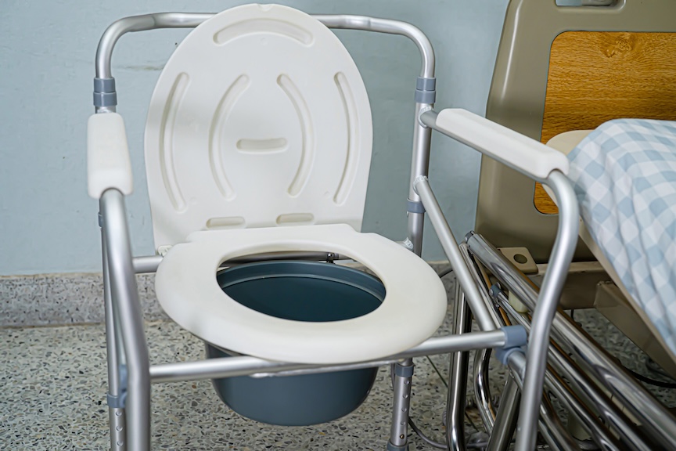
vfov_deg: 27.0
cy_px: 226
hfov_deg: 39.6
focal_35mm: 50
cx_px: 338
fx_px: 939
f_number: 3.5
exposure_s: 1/60
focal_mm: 50
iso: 1250
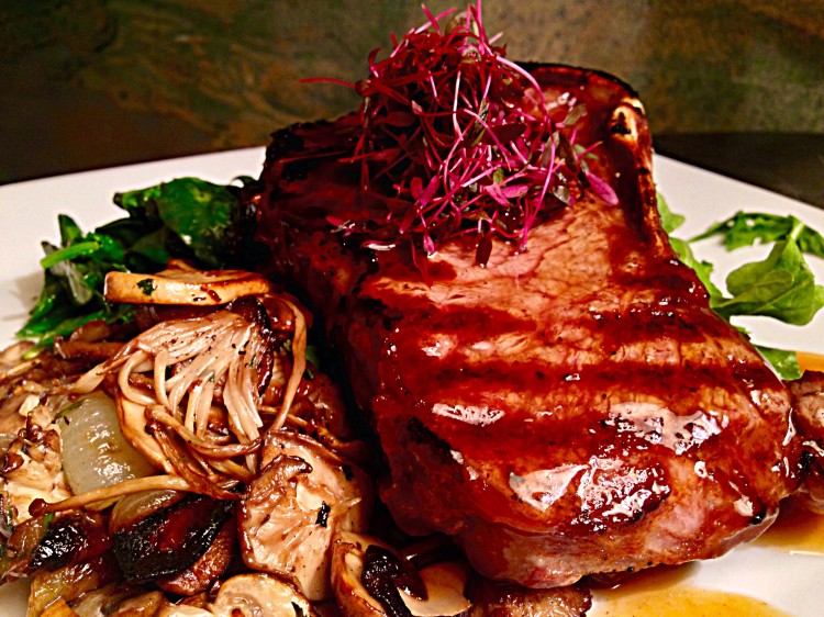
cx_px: 412
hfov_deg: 55.4
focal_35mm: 33
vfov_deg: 42.9
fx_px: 785
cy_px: 308
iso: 125
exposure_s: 1/20
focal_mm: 4.12
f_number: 2.4
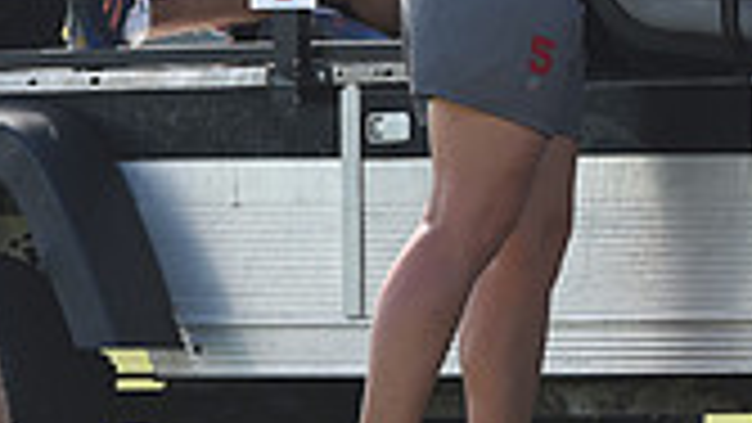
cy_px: -122
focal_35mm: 1453
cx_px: 829
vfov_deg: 0.8
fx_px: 28978
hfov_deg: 1.5
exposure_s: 1/800
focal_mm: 400
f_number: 2.8
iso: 100
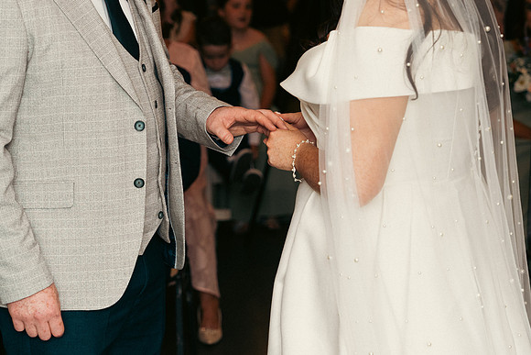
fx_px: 1549
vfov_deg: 13.0
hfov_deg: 19.5
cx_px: 266
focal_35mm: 105
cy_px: 178
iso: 500
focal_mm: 70
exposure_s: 1/160
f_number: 3.5
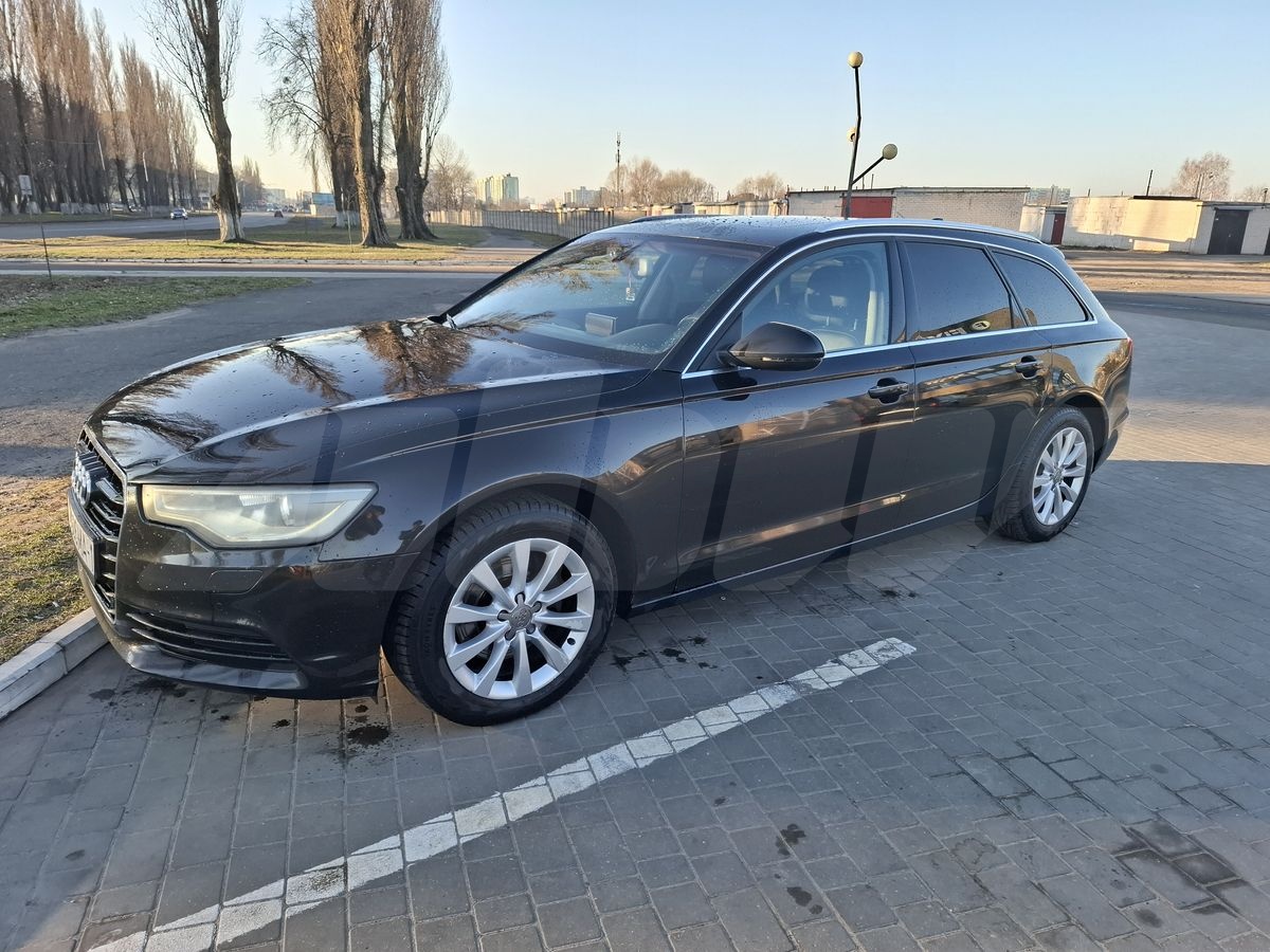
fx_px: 844
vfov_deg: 58.9
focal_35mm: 23
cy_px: 476
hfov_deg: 73.9
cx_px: 635
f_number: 1.8
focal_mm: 5.54
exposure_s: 1/521
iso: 50
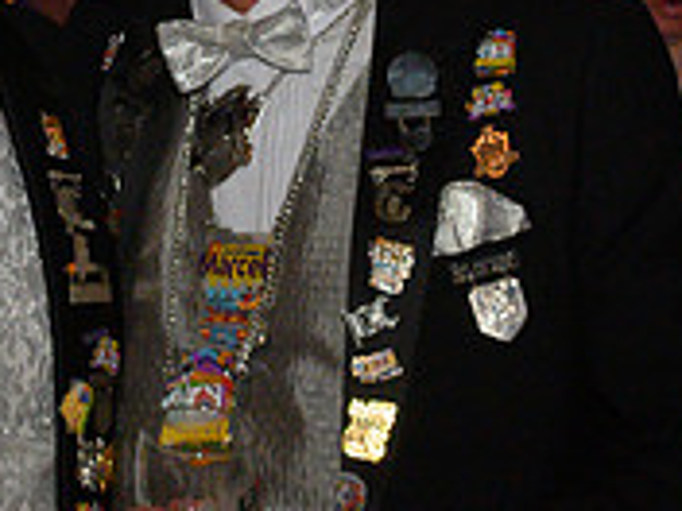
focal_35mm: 101
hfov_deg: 19.4
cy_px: -146
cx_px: 290
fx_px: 1990
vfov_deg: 14.1
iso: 640
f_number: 5.6
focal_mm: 20
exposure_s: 1/160
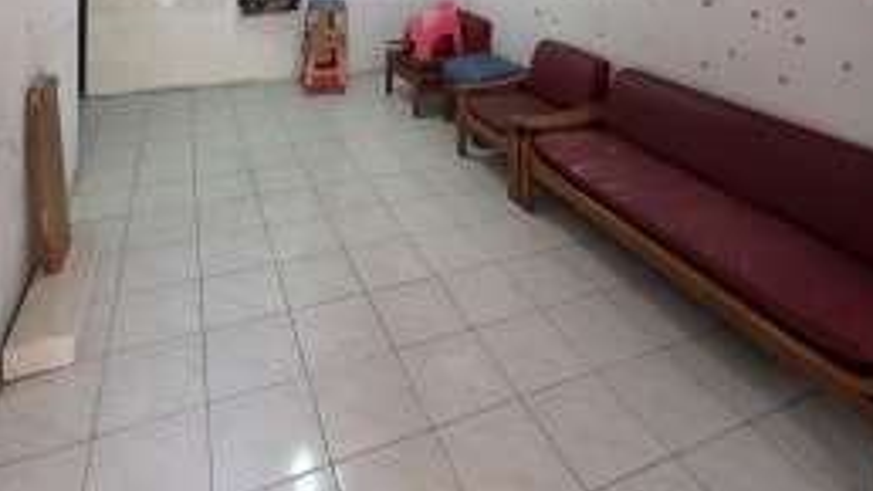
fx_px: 509
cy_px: -46
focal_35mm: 22
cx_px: 394
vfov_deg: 41.4
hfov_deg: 81.0
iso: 640
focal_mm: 2.2
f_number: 1.9
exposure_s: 1/200
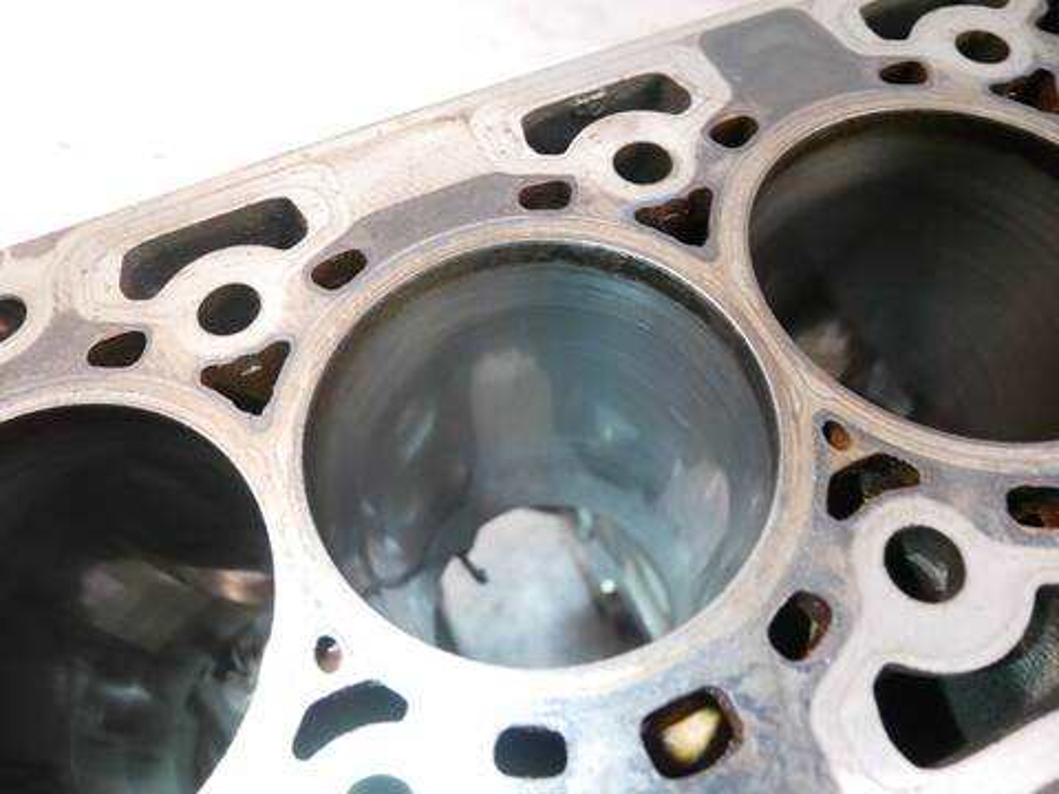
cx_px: 530
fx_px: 734
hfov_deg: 71.6
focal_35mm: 24
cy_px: 397
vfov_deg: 56.8
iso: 2500
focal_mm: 12
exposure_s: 1/60
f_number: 3.5
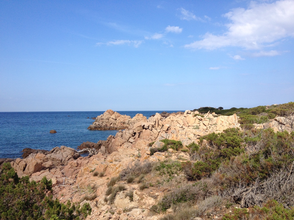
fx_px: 297
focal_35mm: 35
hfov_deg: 52.6
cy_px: 110
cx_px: 147
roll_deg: +0.8
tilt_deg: -1.5
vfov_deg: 40.7
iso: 50
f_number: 2.4
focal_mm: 4.28
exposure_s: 1/1534
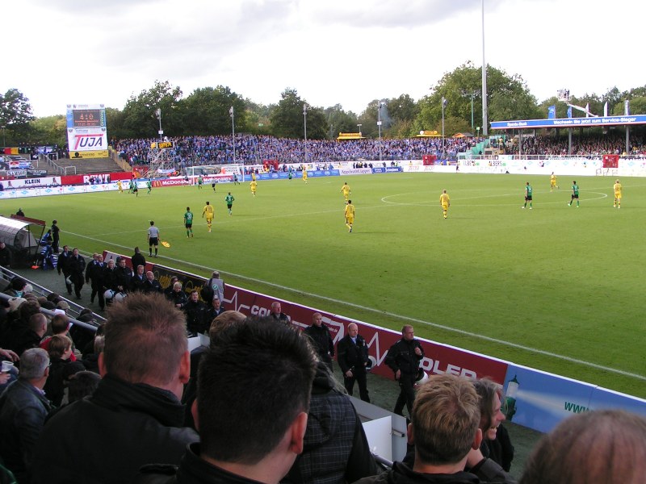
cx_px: 323
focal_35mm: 41
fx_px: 765
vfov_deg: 35.1
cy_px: 242
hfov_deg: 45.8
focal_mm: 6.3
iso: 50
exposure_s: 1/100
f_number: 4.5
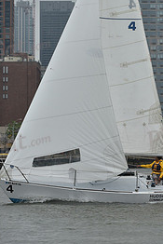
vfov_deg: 9.2
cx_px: 99
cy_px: -4
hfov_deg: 6.2
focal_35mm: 221
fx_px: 1499
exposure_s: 1/800
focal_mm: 100
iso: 400
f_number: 9
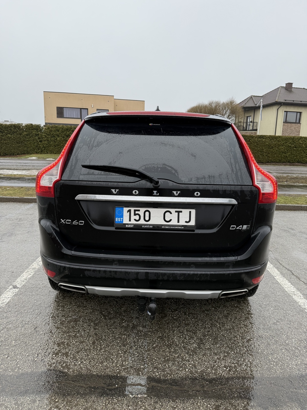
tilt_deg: -11.1
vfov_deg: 71.6
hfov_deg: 56.8
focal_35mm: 24
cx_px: 154
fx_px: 284
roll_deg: -1.6
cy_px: 205
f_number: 1.78
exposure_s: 1/276
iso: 64
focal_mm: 6.76
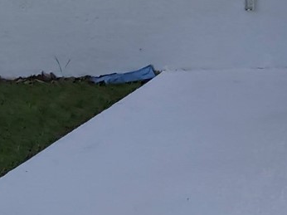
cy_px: -132
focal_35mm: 74
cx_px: 470
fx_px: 613
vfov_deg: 17.3
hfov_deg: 20.8
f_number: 2.2
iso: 22
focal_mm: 2.22
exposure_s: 1/711
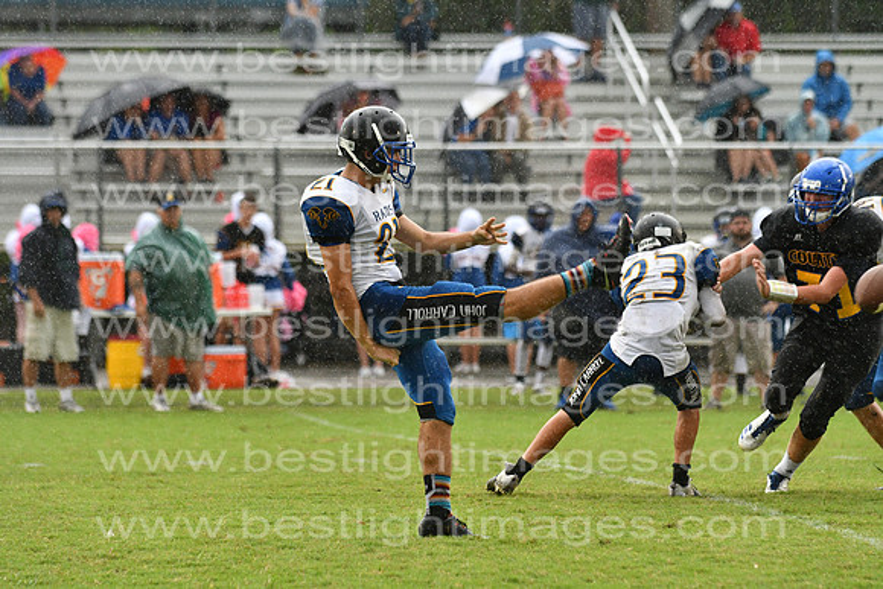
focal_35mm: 210
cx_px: 442
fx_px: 5152
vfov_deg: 6.5
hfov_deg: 9.8
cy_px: 294
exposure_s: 1/1000
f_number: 4
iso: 1000
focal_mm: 140
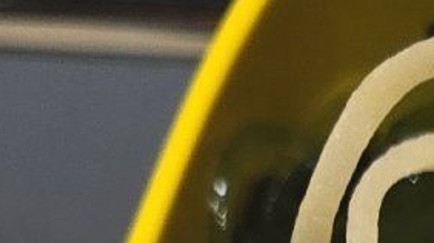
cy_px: 1594
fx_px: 2794
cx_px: 731
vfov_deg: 3.9
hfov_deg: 8.6
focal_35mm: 243
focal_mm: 6.3
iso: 64
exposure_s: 1/100
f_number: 1.7
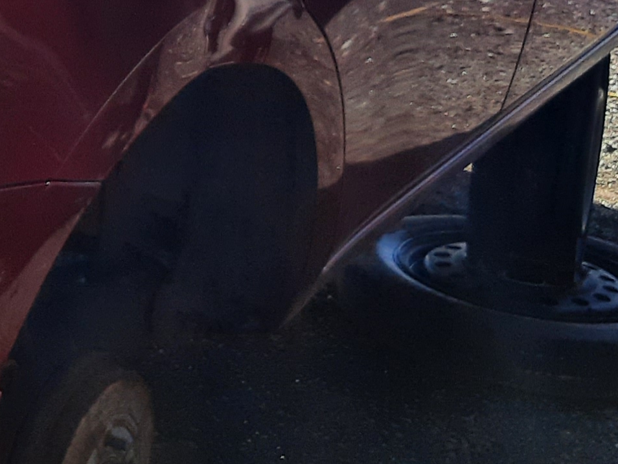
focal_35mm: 109
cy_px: -172
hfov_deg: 16.4
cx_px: -315
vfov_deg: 13.0
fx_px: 1946
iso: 40
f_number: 1.7
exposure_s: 1/1333
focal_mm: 3.92
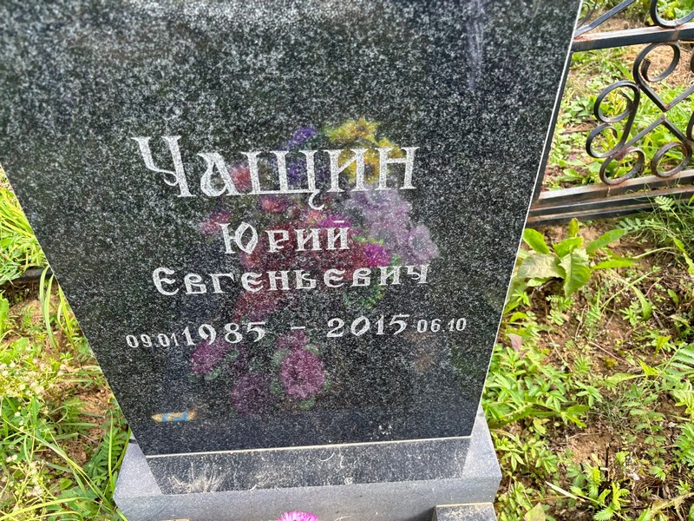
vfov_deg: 53.1
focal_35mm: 26
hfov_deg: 67.3
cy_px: 260
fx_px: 521
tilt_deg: -45.4
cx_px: 347
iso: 50
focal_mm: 5.96
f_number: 1.6
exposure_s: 1/263
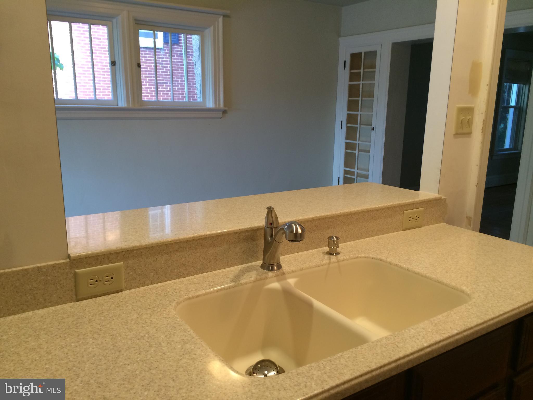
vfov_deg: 46.8
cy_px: 200
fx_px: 462
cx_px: 266
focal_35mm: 30
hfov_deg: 60.0
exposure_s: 1/30
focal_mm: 4.12
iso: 100
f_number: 2.2
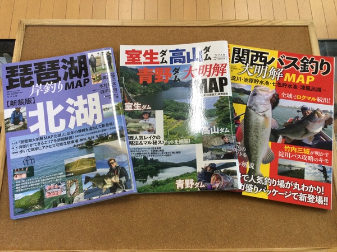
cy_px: 126
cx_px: 168
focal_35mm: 31
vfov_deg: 45.4
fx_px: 302
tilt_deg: -73.7
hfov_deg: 58.4
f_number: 2.4
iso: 25
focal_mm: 3.3
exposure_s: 1/30
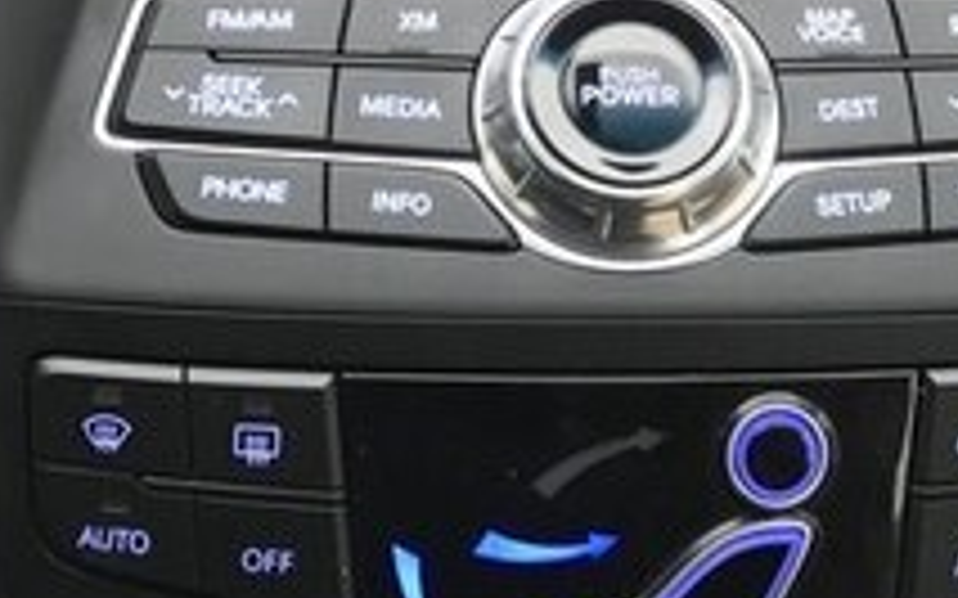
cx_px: 634
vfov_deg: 13.7
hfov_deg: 22.5
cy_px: -164
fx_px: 2401
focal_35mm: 92
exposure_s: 1/50
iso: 32
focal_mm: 3.99
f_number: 1.8
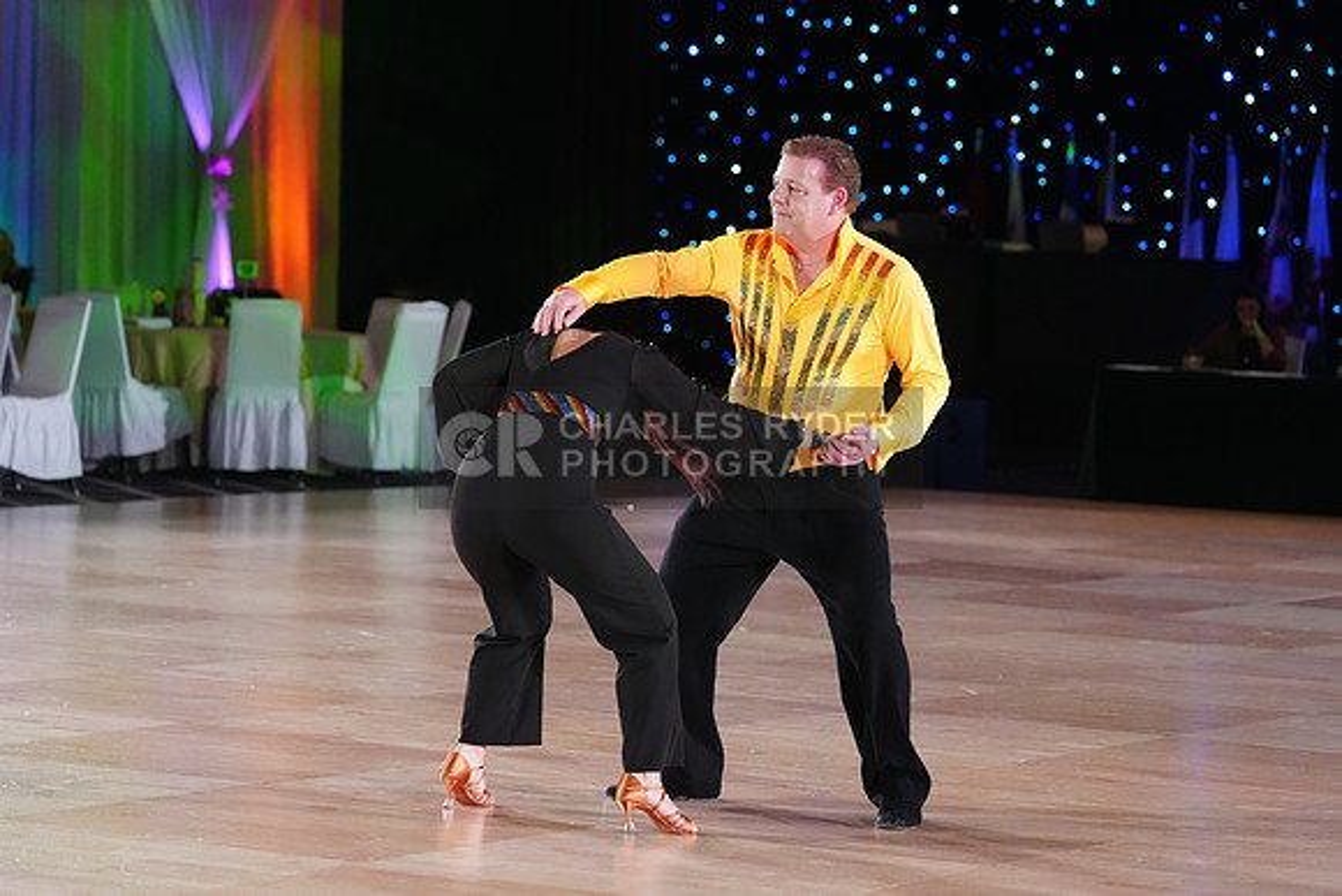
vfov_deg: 11.4
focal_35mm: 120
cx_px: 671
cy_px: 448
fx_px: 4474
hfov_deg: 17.1
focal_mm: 120
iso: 3200
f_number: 4
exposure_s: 1/400
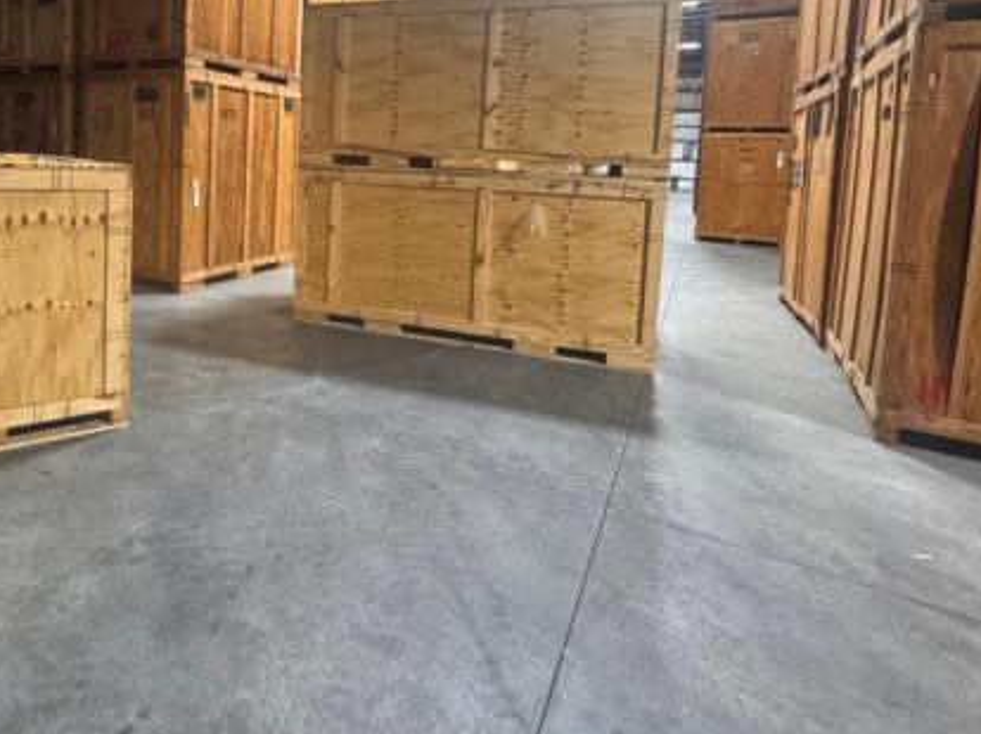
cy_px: 195
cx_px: 315
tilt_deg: -3.4
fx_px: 623
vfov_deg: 58.3
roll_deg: -2.9
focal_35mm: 22
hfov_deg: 73.7
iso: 800
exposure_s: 1/60
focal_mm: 2.22
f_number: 2.2
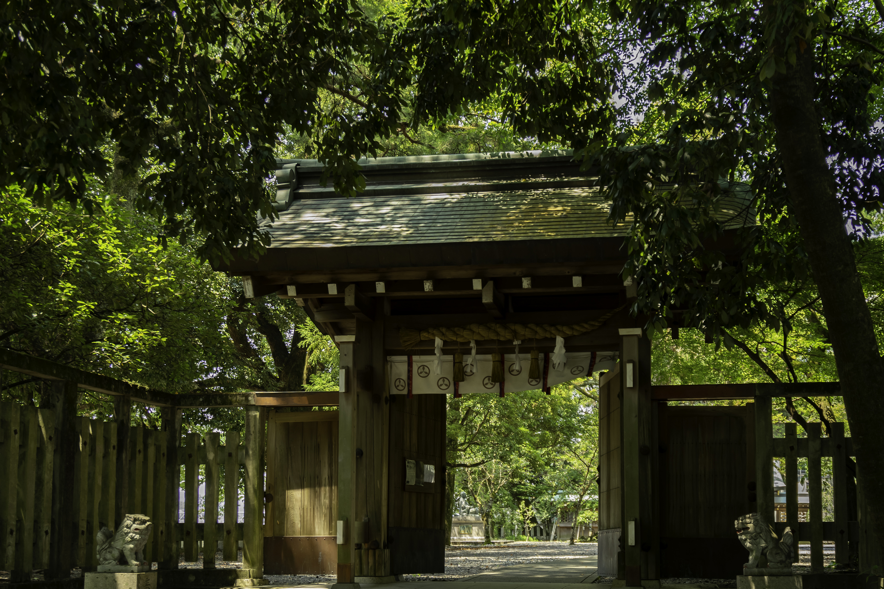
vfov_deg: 33.4
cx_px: 442
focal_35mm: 40
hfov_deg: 48.5
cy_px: 294
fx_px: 982
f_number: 4
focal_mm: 27
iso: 100
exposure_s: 1/60
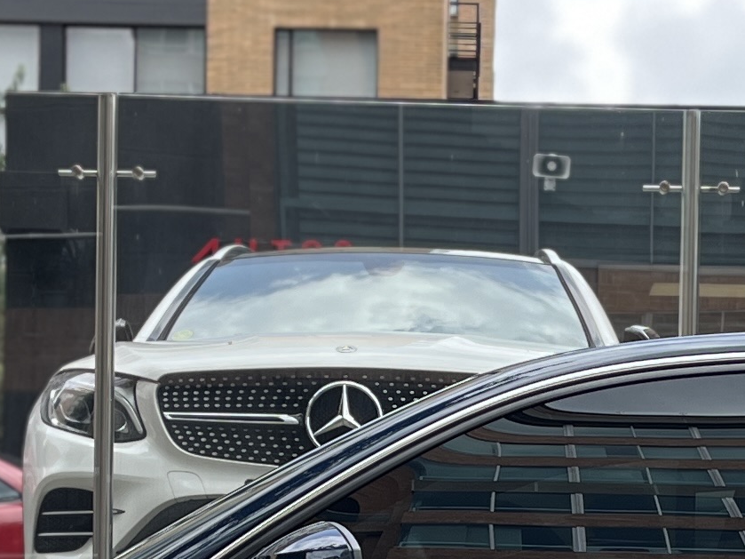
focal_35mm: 125
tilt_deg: +0.2
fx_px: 2690
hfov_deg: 15.7
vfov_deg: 11.5
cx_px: 529
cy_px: 723
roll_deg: -0.9
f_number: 1.6
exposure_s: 1/951
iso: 50
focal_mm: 5.1
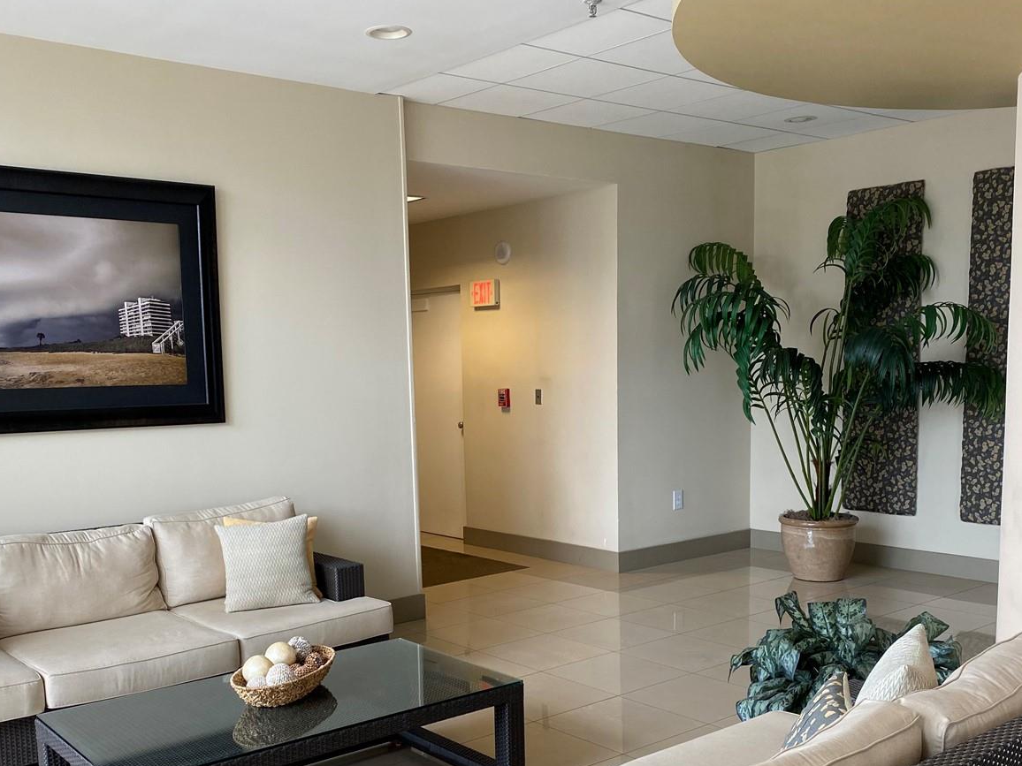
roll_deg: +1.1
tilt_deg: -8.2
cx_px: 473
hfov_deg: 51.3
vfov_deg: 39.1
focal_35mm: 36
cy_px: 523
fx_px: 1063
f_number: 1.8
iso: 100
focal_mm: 4.25
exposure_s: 1/120
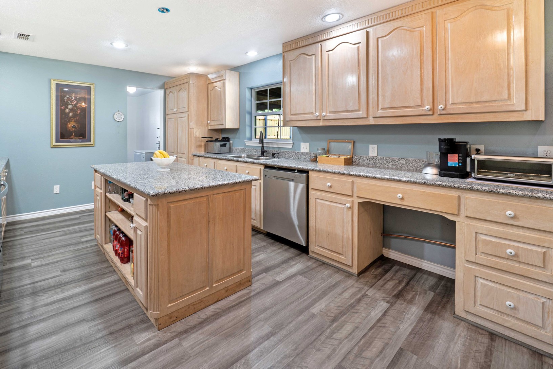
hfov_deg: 95.2
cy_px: 139
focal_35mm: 16
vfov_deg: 72.5
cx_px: 216
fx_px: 246
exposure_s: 1/2
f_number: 11
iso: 100
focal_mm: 12
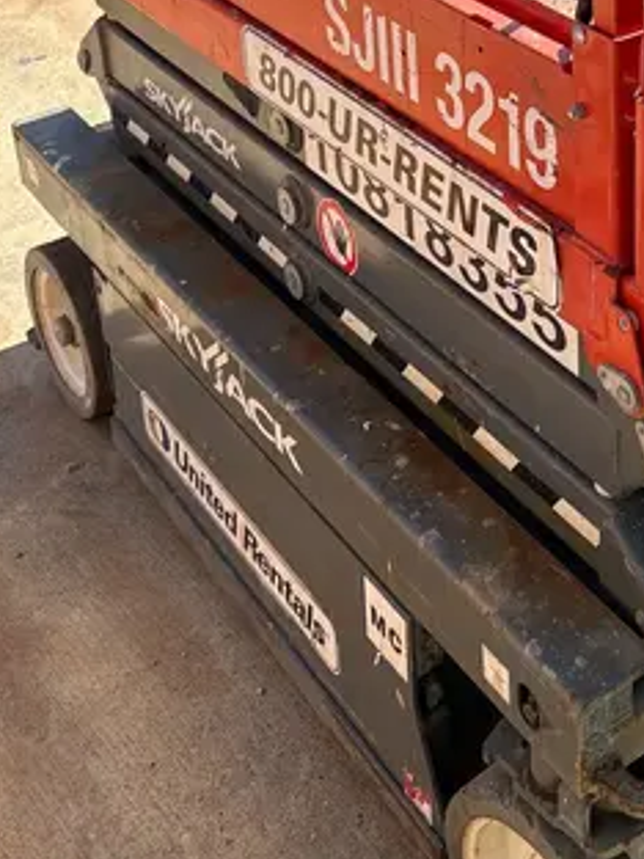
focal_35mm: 61
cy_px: -15
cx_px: 605
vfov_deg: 29.4
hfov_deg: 23.3
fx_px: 1513
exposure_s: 1/1377
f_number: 1.5
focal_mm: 5.7
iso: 50
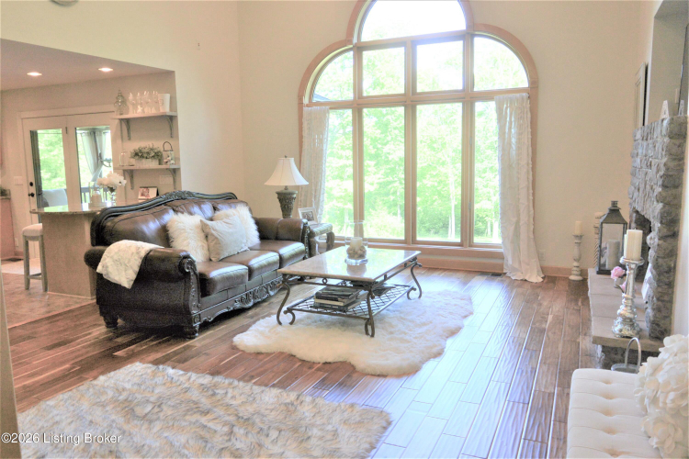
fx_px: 536
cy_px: 230
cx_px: 344
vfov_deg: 46.4
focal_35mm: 28
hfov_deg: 65.5
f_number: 3.5
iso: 200
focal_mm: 10.7
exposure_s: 1/125
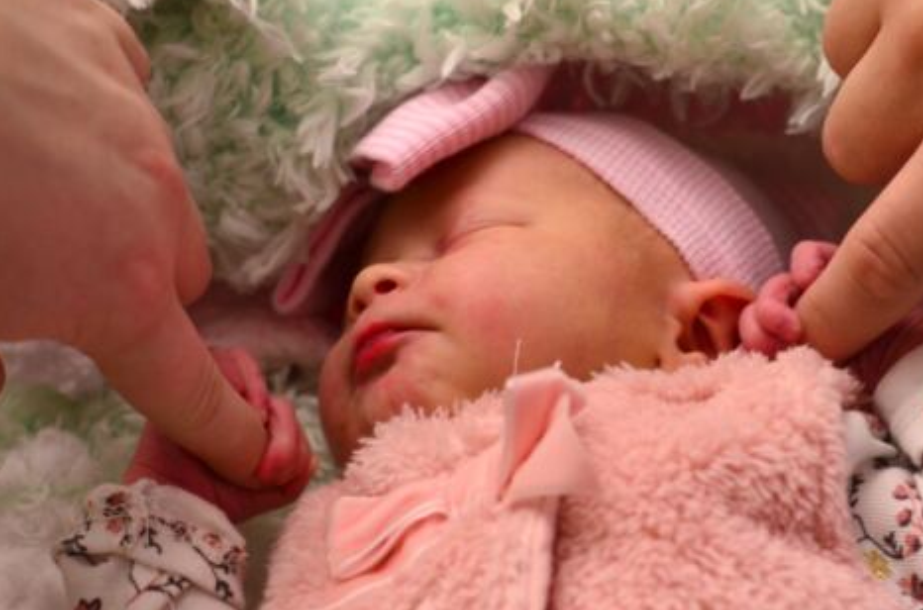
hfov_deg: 19.9
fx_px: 2634
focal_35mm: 103
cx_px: 563
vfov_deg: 13.2
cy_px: 365
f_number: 3.2
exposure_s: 1/40
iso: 400
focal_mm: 50
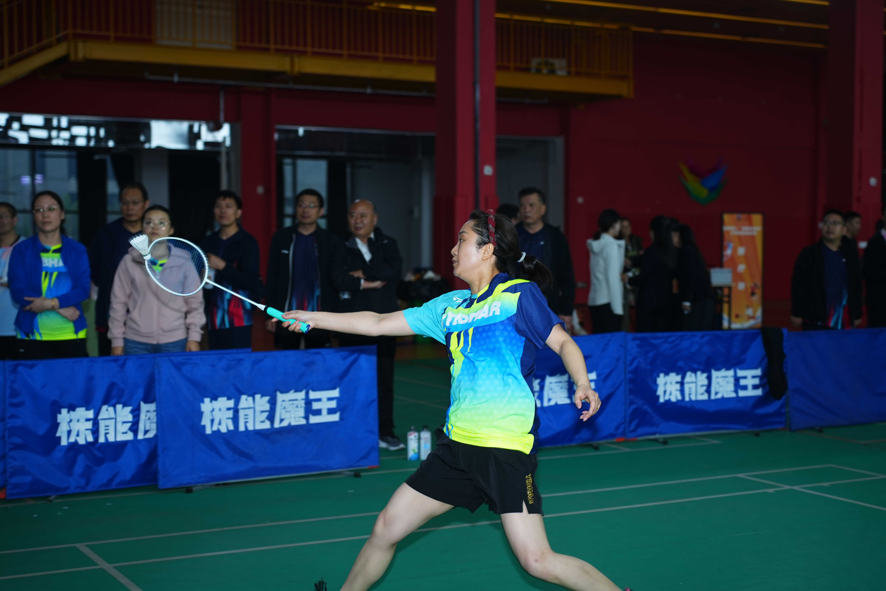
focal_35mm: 53
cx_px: 443
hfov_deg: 37.5
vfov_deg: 25.5
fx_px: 1304
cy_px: 296
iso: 320
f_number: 2.8
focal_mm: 53
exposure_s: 1/200
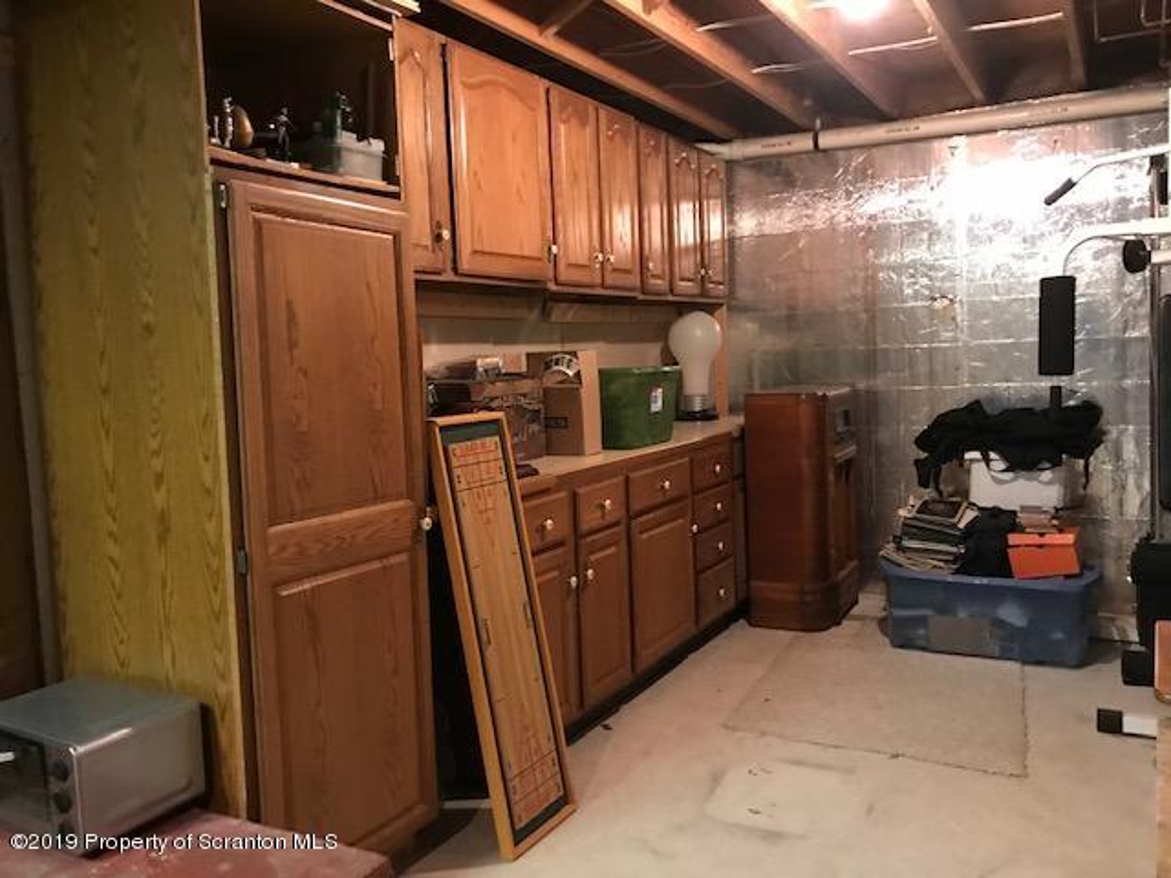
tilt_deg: -4.8
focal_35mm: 28
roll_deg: +2.0
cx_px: 586
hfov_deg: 63.4
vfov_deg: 49.7
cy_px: 439
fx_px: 947
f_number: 1.8
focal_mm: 3.99
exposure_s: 1/5
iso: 100
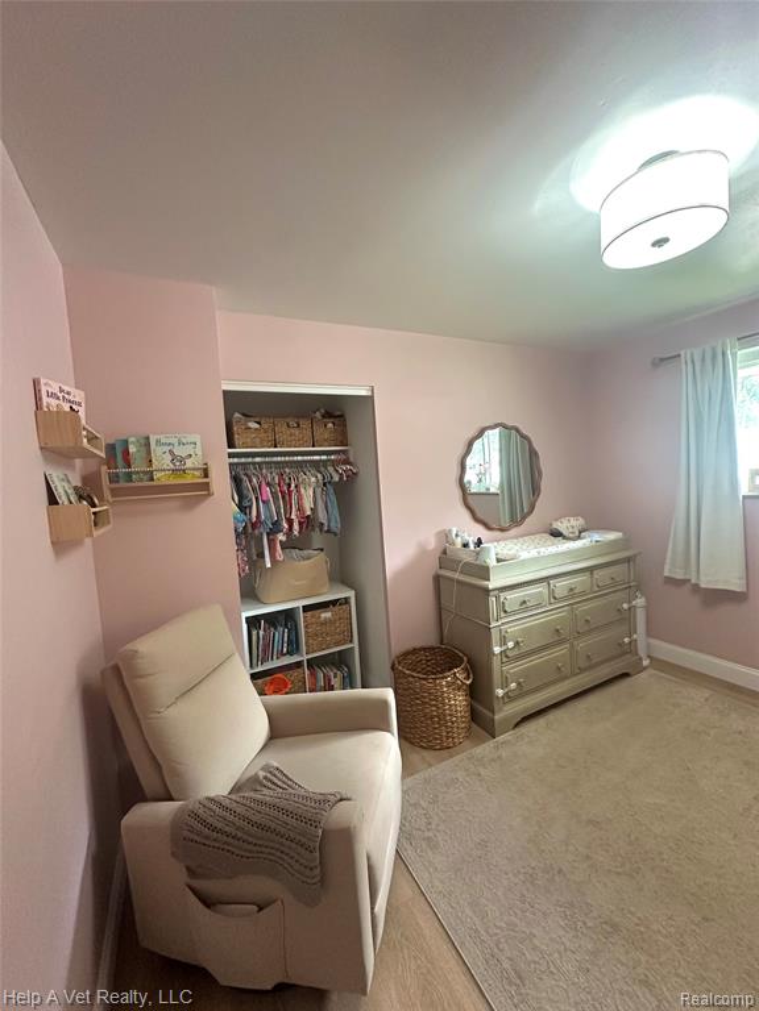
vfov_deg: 102.1
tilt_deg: -3.0
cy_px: 506
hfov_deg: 85.7
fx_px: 409
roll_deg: +3.2
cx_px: 380
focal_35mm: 14
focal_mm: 2.22
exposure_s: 1/60
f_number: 2.2
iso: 500
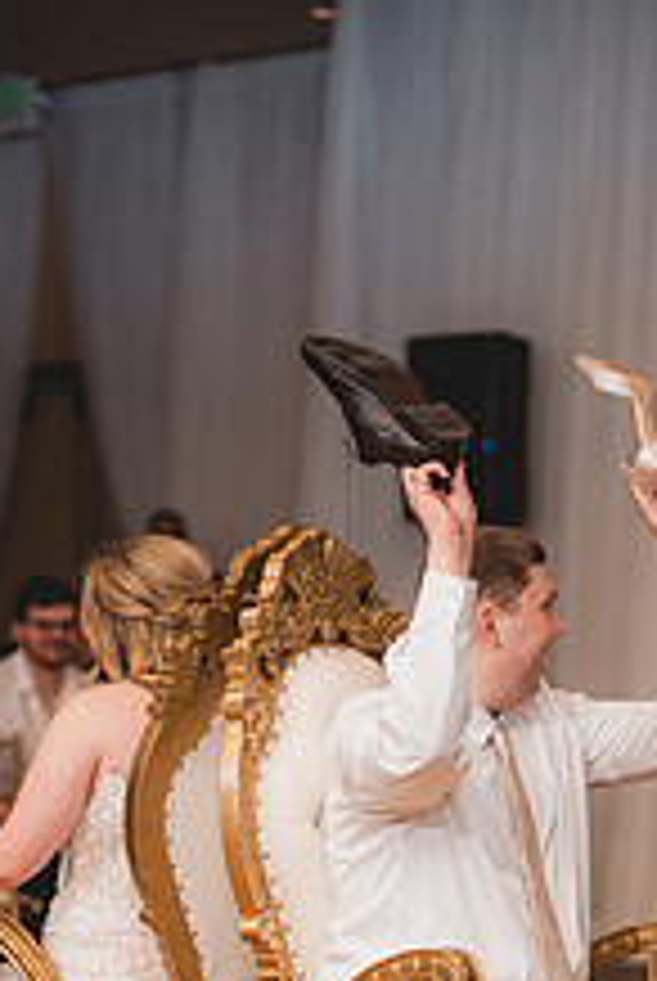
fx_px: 2810
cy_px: 904
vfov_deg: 19.4
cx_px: 405
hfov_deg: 13.3
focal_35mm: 103
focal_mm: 50
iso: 80
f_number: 1.2
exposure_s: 1/250
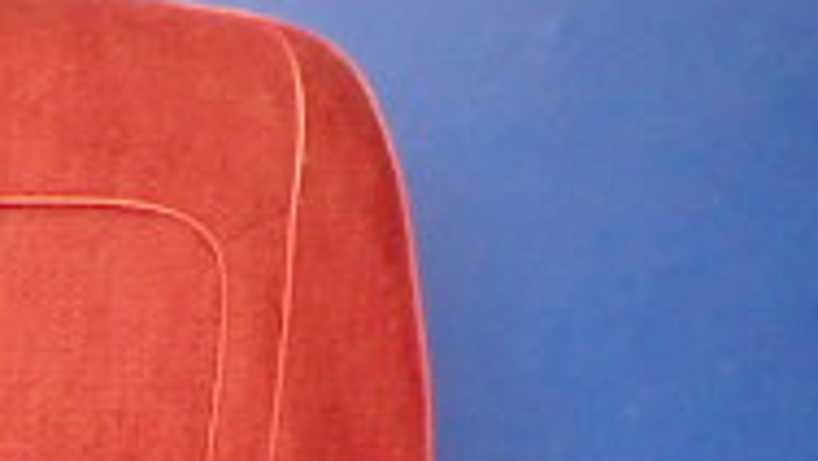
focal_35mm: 104
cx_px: -540
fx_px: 2257
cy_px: 900
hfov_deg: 17.6
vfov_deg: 10.7
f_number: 3.9
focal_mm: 5
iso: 1250
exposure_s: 1/30
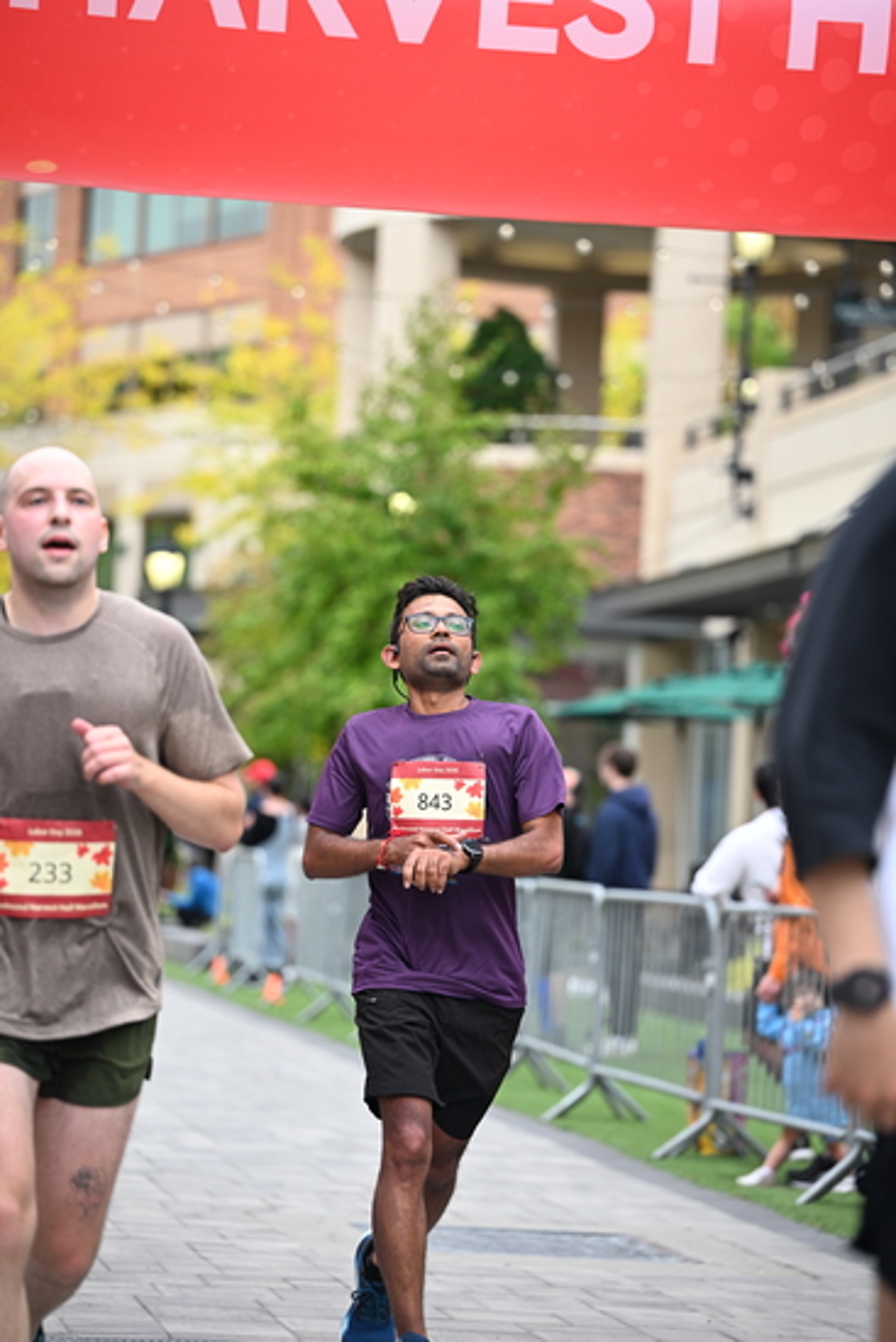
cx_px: 448
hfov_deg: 11.9
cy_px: 671
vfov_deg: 17.8
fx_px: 4290
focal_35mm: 115
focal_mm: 115
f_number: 2.8
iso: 640
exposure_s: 1/1600
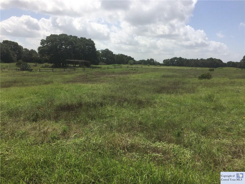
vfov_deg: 48.2
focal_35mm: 29
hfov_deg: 61.7
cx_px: 122
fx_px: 205
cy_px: 92
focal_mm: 4.15
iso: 32
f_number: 2.2
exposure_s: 1/4566
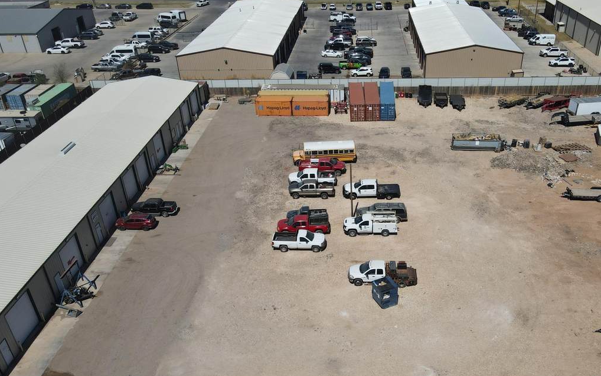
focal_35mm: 32
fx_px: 524
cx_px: 365
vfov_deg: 38.9
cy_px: 252
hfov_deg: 59.1
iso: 100
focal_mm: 4.5
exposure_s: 1/1600
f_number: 2.8
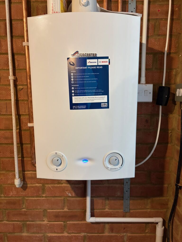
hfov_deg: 53.1
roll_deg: -0.2
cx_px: 91
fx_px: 182
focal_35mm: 26
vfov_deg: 67.3
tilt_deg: -9.2
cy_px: 121
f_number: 1.6
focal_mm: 5.96
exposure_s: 1/60
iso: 400
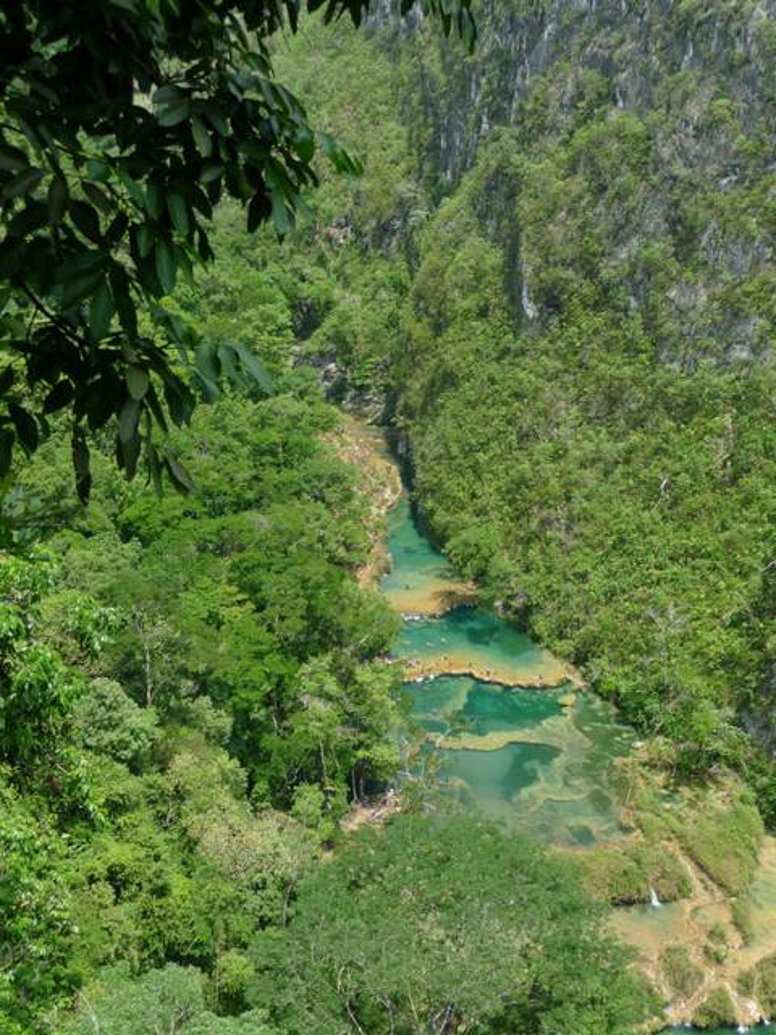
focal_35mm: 48
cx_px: 388
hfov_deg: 30.3
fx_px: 1435
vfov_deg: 39.7
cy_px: 518
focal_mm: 8
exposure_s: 1/320
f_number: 4.2
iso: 100
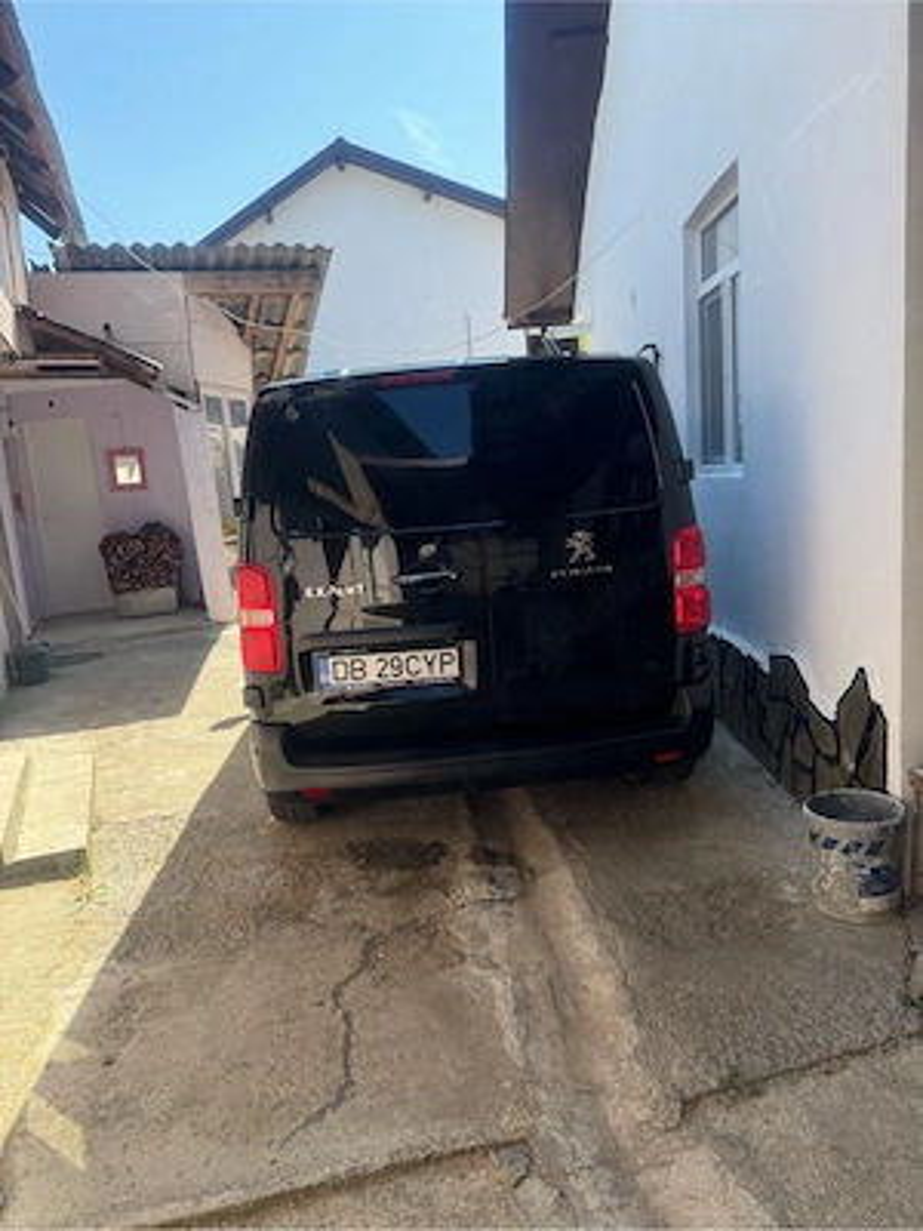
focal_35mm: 24
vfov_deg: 71.6
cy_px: 616
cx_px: 462
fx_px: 853
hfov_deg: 56.8
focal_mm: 6.76
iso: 80
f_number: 1.78
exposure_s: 1/1151
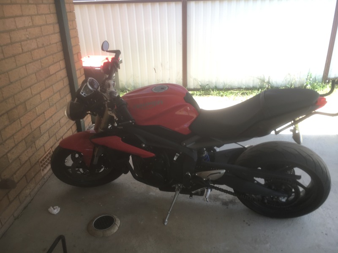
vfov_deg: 48.2
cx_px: 169
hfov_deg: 61.7
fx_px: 283
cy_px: 126
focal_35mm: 29
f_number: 2.2
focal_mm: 4.15
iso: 25
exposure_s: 1/110
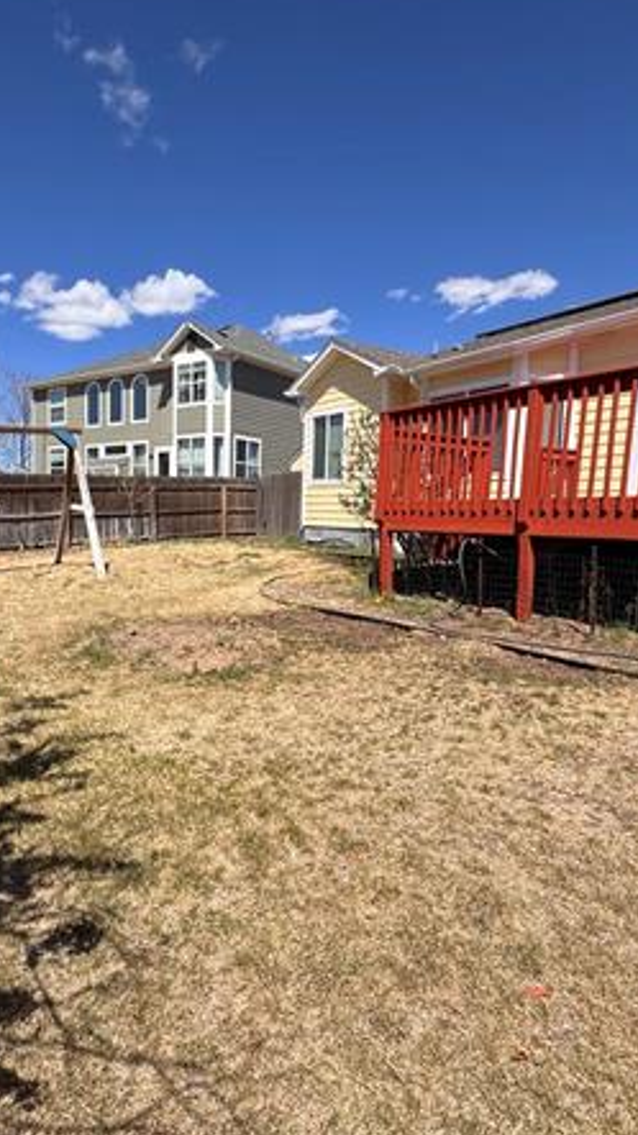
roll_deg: -1.9
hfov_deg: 51.1
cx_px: 256
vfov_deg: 81.2
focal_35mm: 22
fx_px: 662
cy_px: 575
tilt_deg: -5.8
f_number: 2.2
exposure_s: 1/2674
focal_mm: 2.22
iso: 50
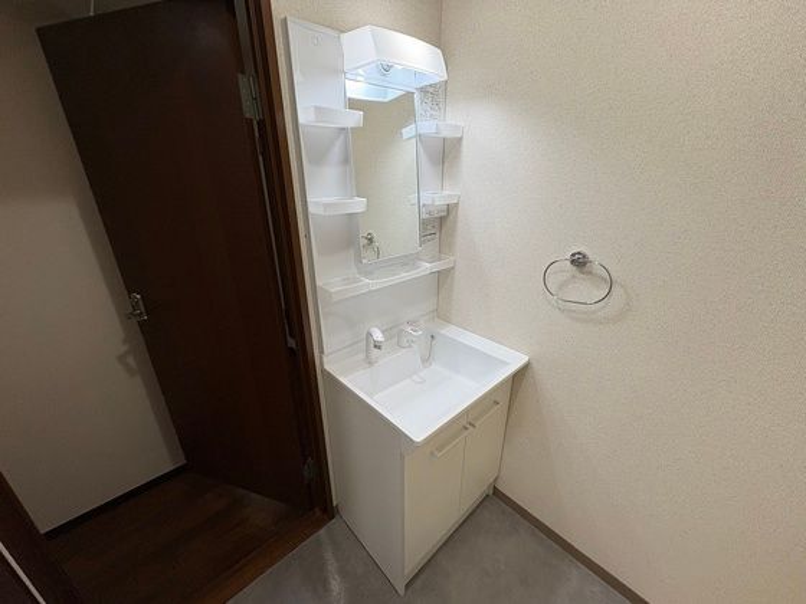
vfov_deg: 85.7
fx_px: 326
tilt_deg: -22.2
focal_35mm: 14
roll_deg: +1.1
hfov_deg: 102.1
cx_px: 403
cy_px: 302
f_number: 2.2
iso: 160
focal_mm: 2.22
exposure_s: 1/120
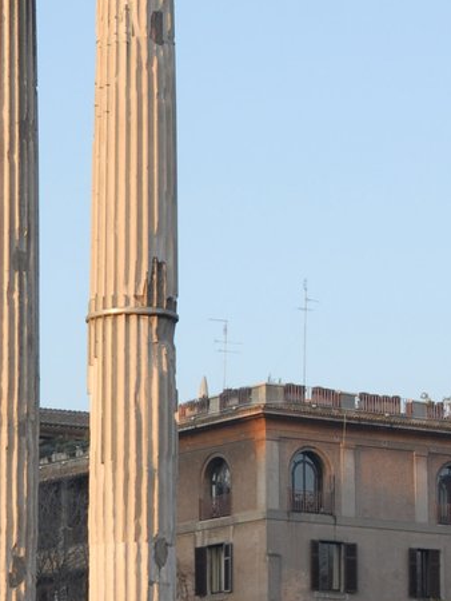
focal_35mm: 168
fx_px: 2909
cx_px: 15
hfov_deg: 8.8
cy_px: 391
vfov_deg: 11.8
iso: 200
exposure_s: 1/200
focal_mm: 35
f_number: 7.1
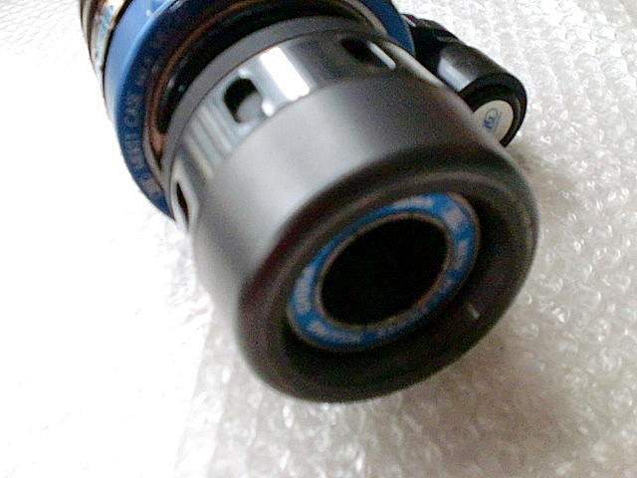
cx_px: 318
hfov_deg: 52.6
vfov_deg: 40.7
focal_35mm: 35
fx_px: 644
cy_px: 239
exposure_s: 1/60
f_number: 3.1
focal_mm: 6.3
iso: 1250
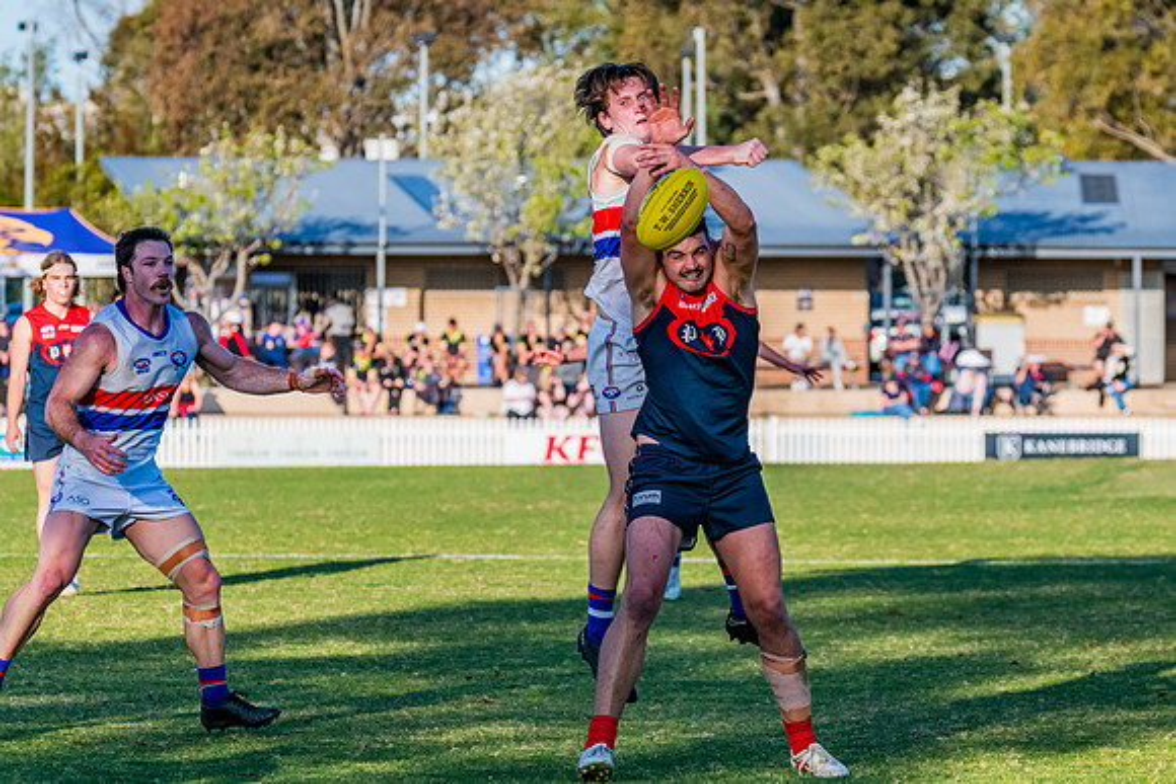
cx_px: 652
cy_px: 354
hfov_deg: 8.4
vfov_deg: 5.6
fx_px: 8033
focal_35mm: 246
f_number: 9
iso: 800
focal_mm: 220
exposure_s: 1/1600
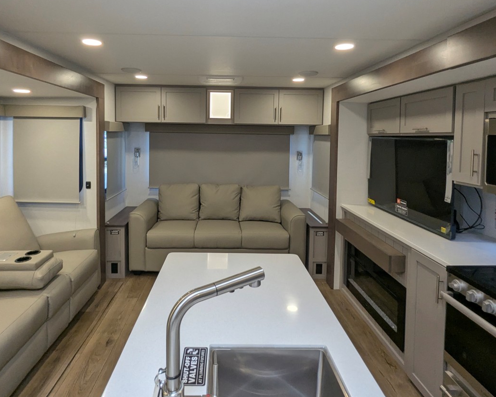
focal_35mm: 21
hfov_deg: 77.5
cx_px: 228
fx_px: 308
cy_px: 152
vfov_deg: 64.7
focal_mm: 2.35
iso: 142
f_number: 2.2
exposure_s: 1/130
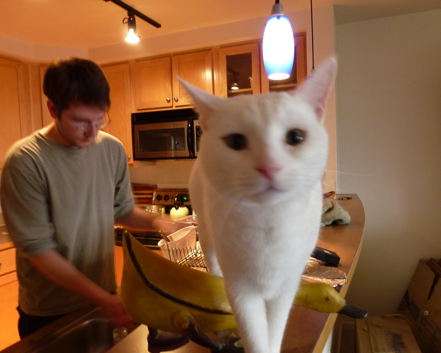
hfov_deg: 66.0
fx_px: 339
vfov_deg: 54.9
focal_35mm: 26
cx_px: 225
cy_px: 183
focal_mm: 4.3
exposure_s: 1/6
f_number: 3.3
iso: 200
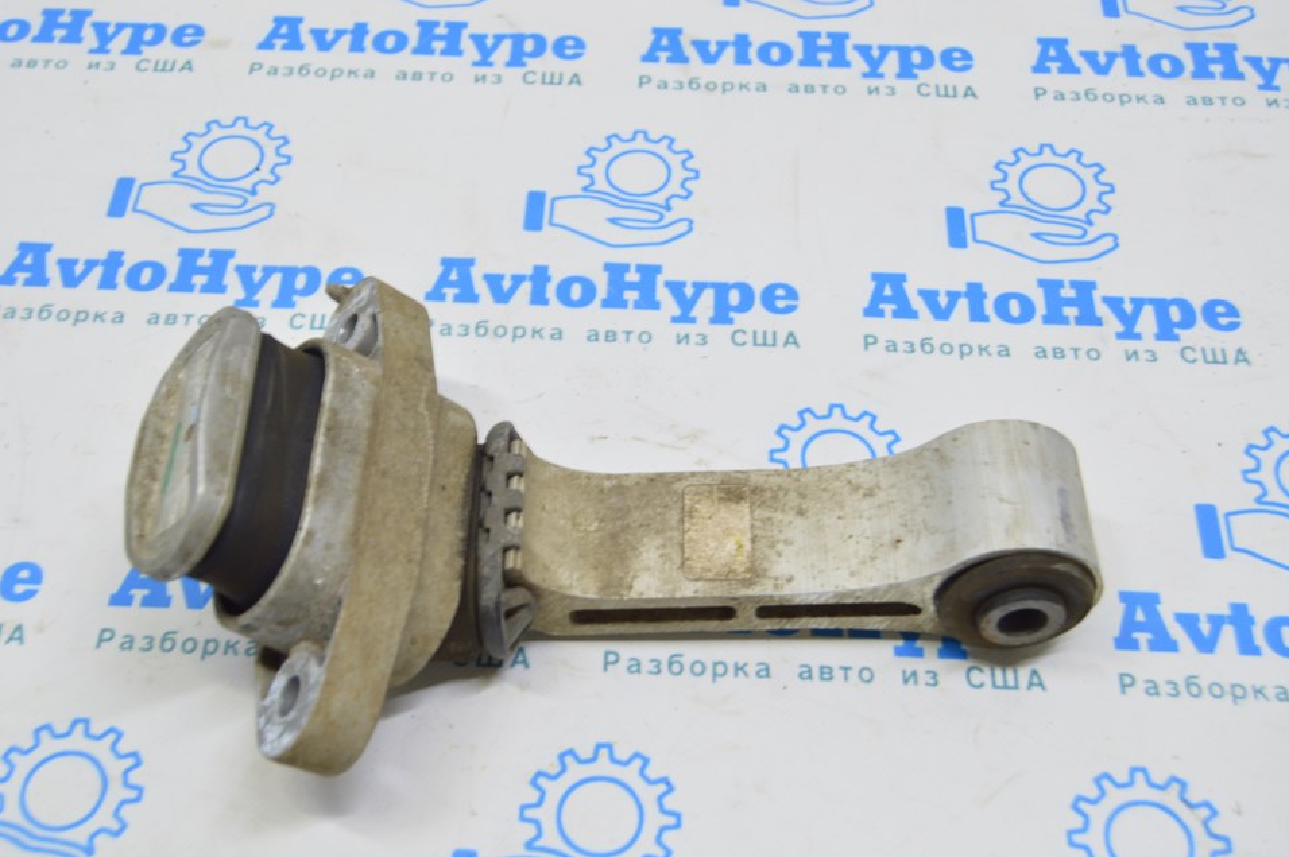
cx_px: 603
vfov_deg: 29.8
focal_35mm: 45
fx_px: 1610
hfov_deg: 43.6
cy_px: 448
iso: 400
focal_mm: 28
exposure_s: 1/20
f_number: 5.6
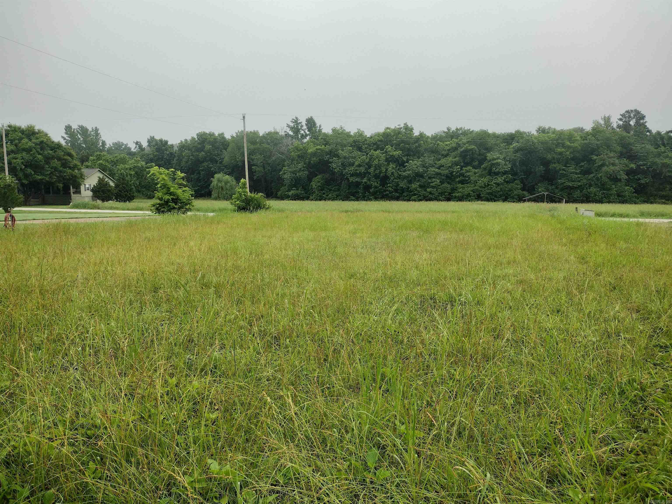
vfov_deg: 51.4
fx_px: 524
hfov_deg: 65.3
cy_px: 252
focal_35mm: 27
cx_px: 336
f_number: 1.7
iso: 100
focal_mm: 4.71
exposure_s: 1/1139
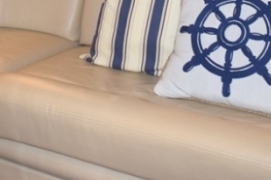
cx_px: 78
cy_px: -52
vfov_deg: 15.0
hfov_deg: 23.2
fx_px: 655
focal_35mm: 87
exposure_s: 1/60
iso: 1400
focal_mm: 18
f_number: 3.5
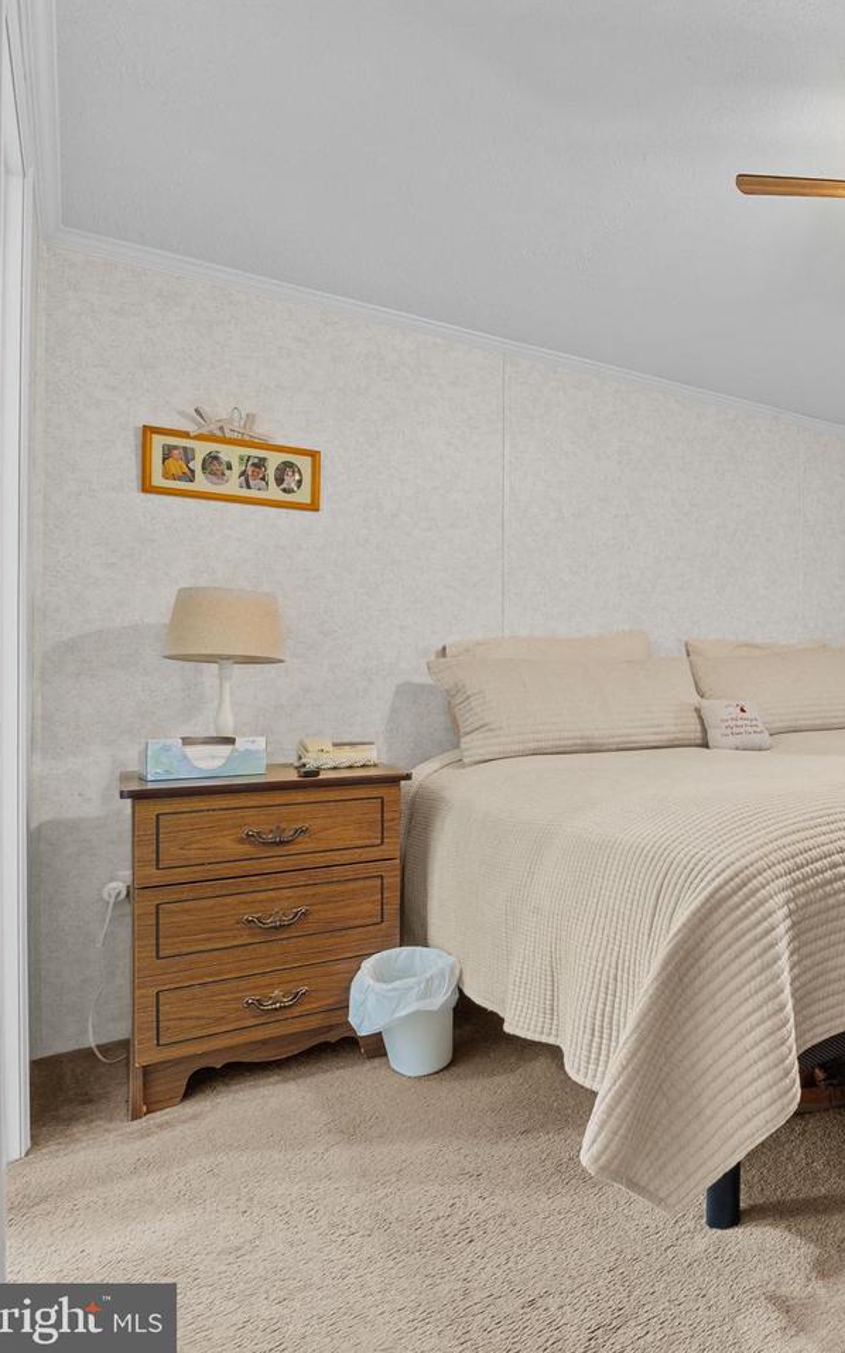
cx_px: 974
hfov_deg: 39.3
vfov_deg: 74.5
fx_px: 890
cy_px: 677
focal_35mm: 24
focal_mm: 10.5
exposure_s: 1/1.25
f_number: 6.3
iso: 200
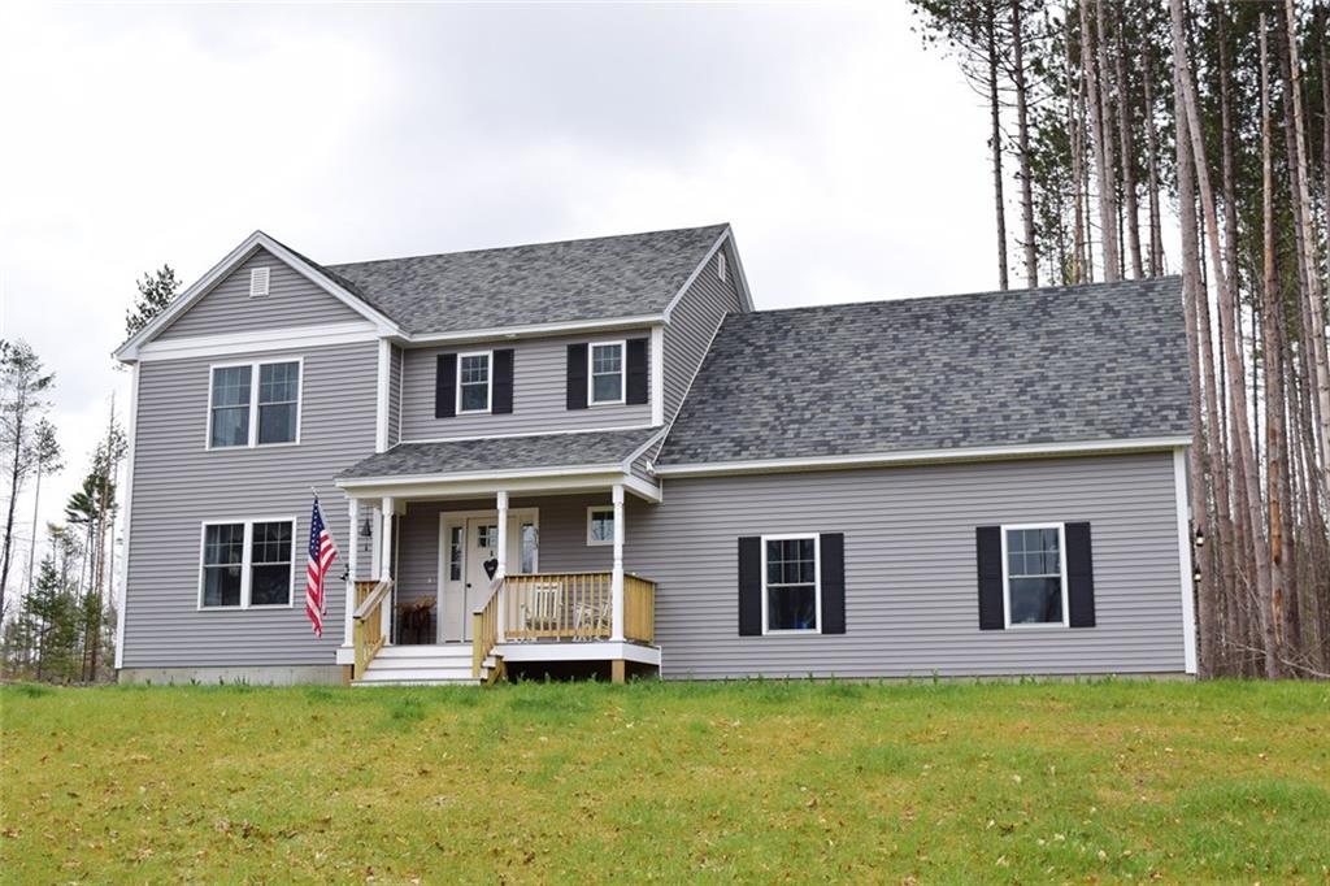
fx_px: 1606
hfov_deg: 45.0
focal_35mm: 44
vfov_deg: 30.8
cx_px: 665
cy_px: 443
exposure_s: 1/160
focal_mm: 29
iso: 100
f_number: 6.3
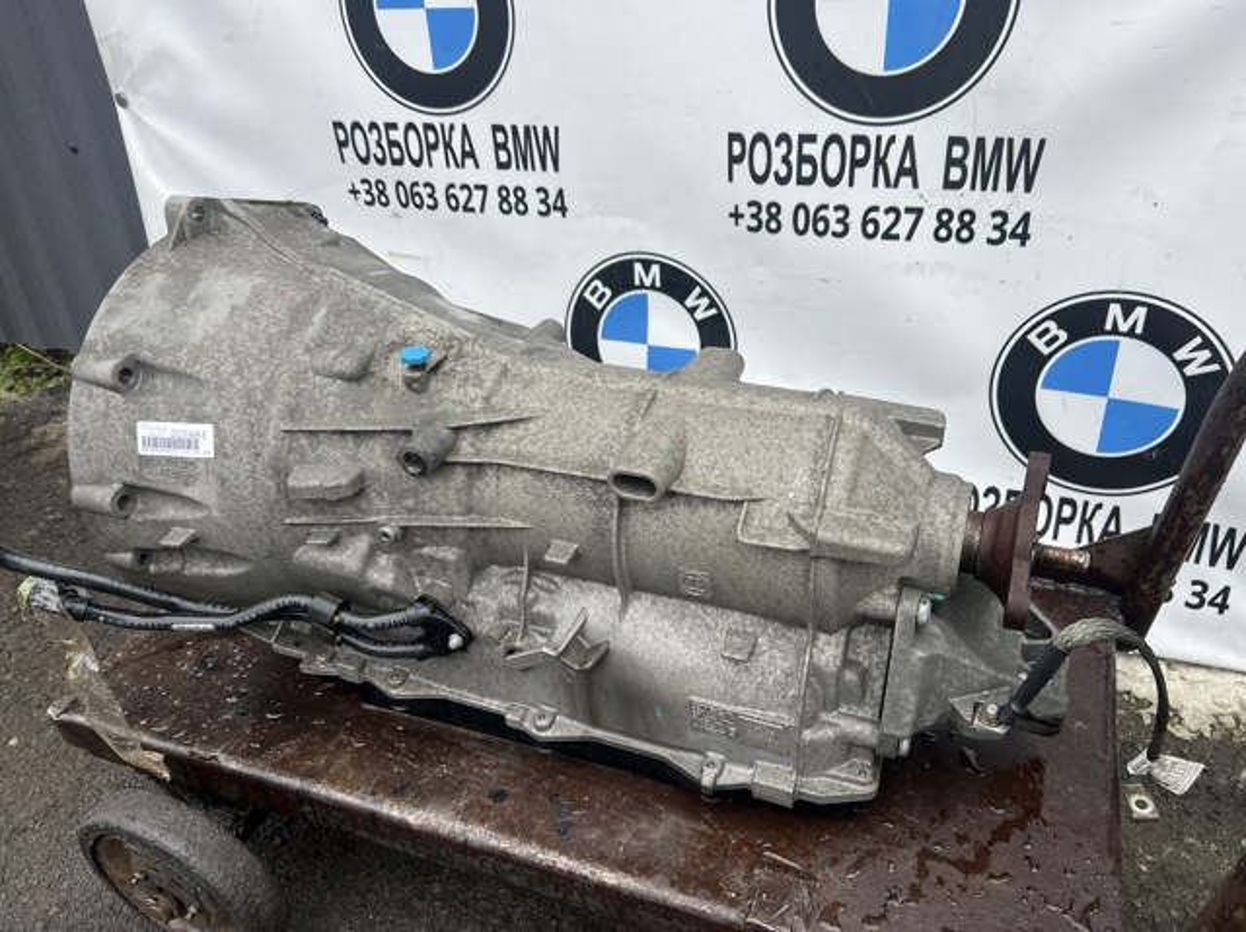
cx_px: 623
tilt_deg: -29.2
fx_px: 935
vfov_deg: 53.0
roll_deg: +4.0
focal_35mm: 26
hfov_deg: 67.3
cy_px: 466
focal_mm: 5.7
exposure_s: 1/243
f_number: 1.5
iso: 40
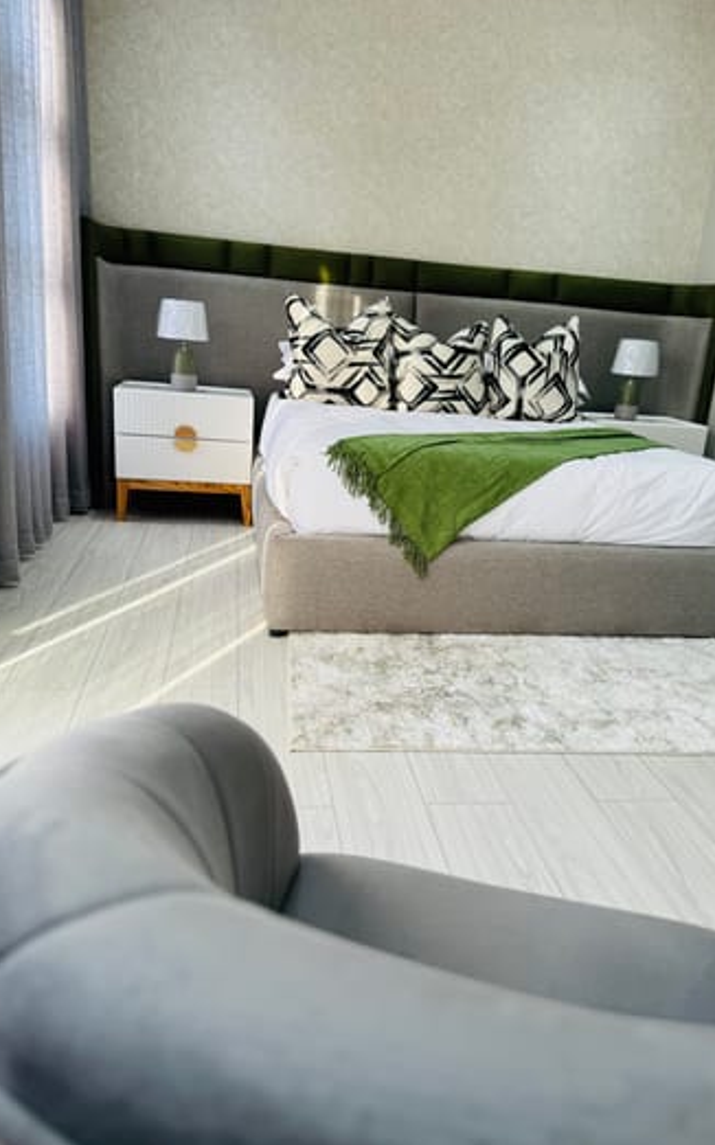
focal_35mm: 26
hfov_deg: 47.5
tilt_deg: -16.3
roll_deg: -4.8
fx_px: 811
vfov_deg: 70.4
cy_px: 565
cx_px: 404
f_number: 1.78
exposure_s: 1/121
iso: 100
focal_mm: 6.76
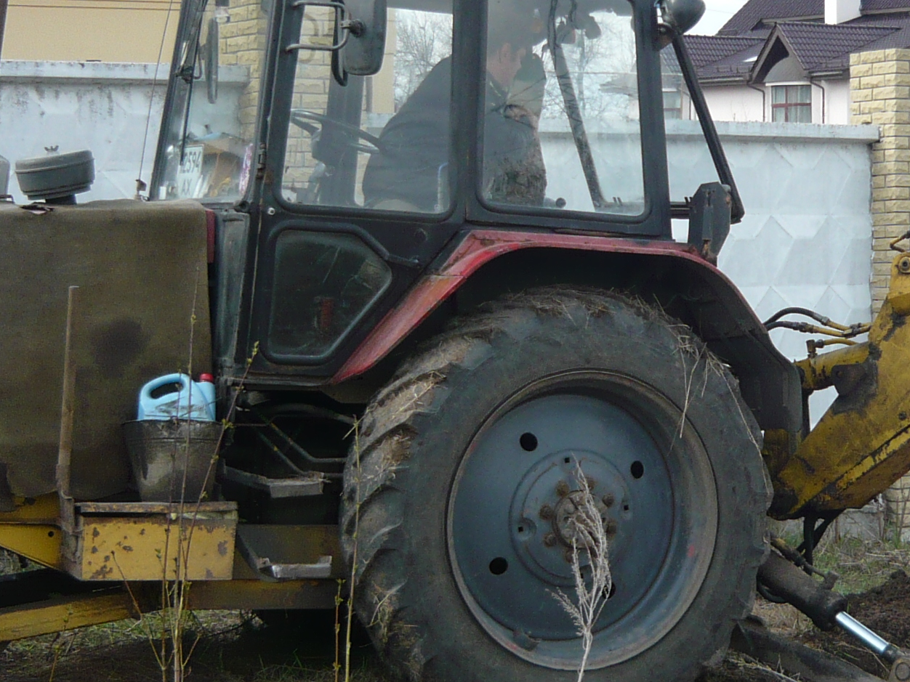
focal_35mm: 86
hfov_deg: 22.4
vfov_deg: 17.2
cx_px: 732
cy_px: 271
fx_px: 2261
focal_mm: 5.5
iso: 100
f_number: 2.8
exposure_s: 1/500
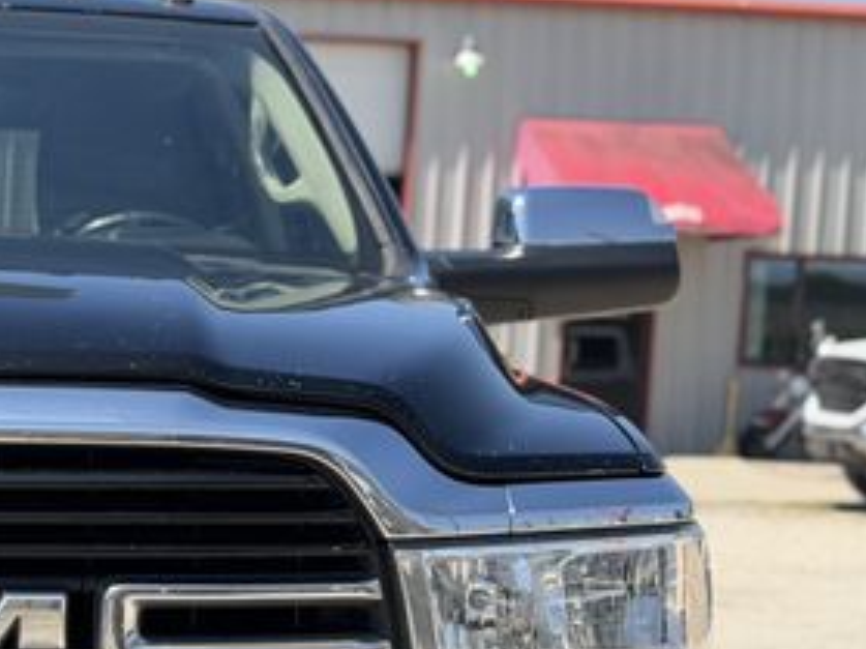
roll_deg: -2.2
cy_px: 674
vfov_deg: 13.2
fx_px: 2751
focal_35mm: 110
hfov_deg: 17.2
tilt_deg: -5.6
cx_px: -118
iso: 64
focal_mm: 6.76
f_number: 1.78
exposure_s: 1/2865
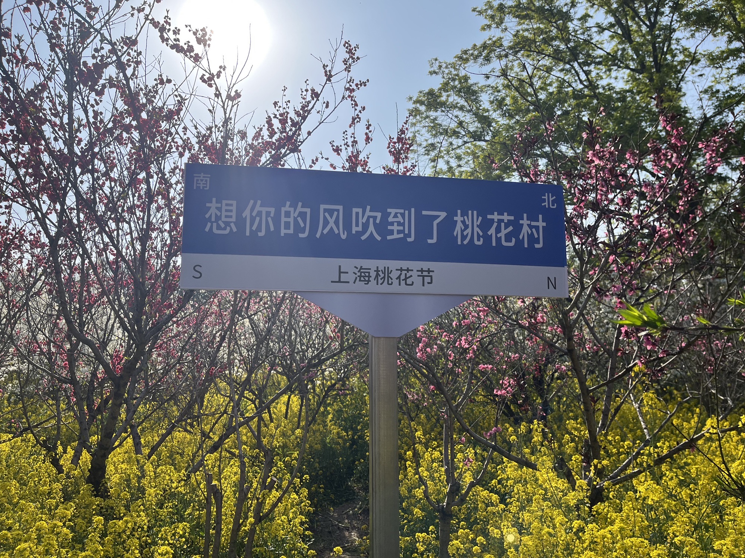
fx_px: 560
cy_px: 279
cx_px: 372
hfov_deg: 67.3
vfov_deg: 53.1
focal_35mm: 26
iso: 50
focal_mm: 5.1
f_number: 1.6
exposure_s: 1/4149
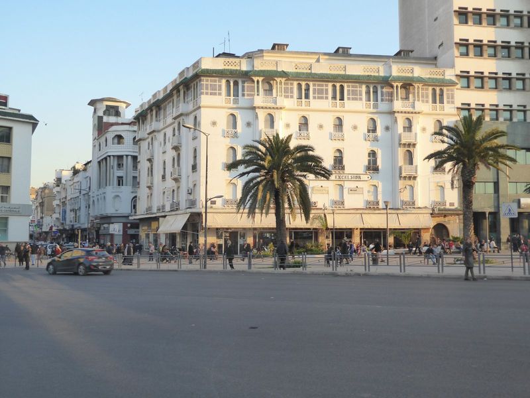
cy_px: 199
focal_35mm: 39
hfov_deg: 47.9
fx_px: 597
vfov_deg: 36.8
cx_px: 265
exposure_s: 1/125
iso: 160
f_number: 3.7
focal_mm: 6.7
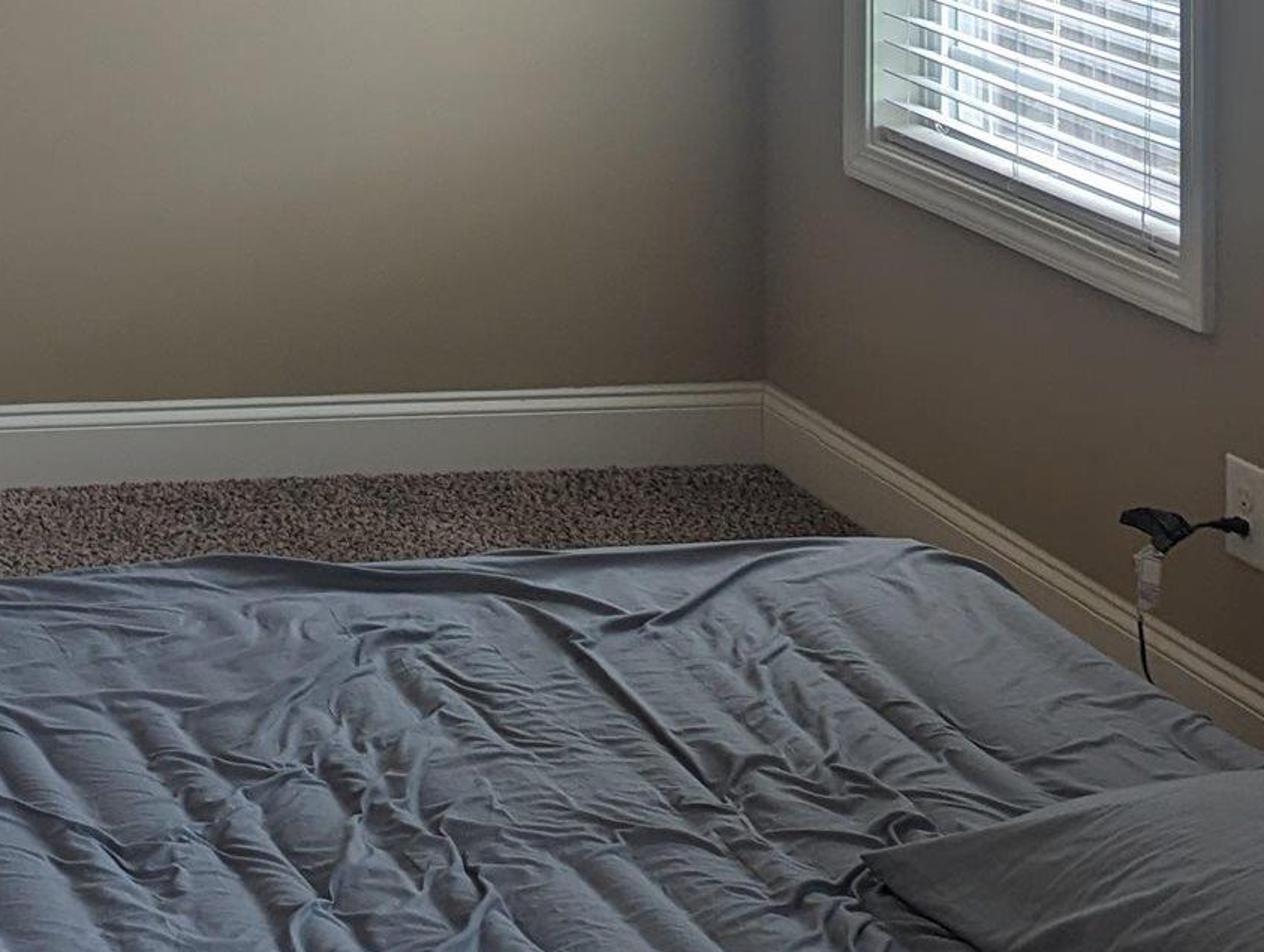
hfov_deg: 20.7
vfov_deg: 15.6
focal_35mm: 87
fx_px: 3182
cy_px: -504
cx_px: -340
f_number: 1.85
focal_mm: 6.81
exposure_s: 1/60
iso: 61
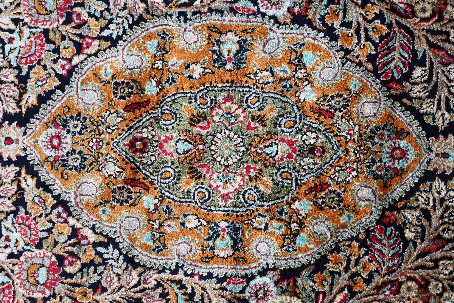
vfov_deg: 32.4
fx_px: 520
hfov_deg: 47.2
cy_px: 152
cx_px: 227
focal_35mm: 41
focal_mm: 27.5
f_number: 4.5
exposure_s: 1/250
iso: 360
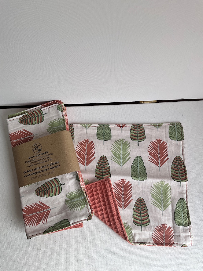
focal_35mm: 29
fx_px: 227
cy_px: 136
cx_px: 102
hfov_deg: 48.2
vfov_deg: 61.7
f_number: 1.8
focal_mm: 3
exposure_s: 1/380
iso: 25
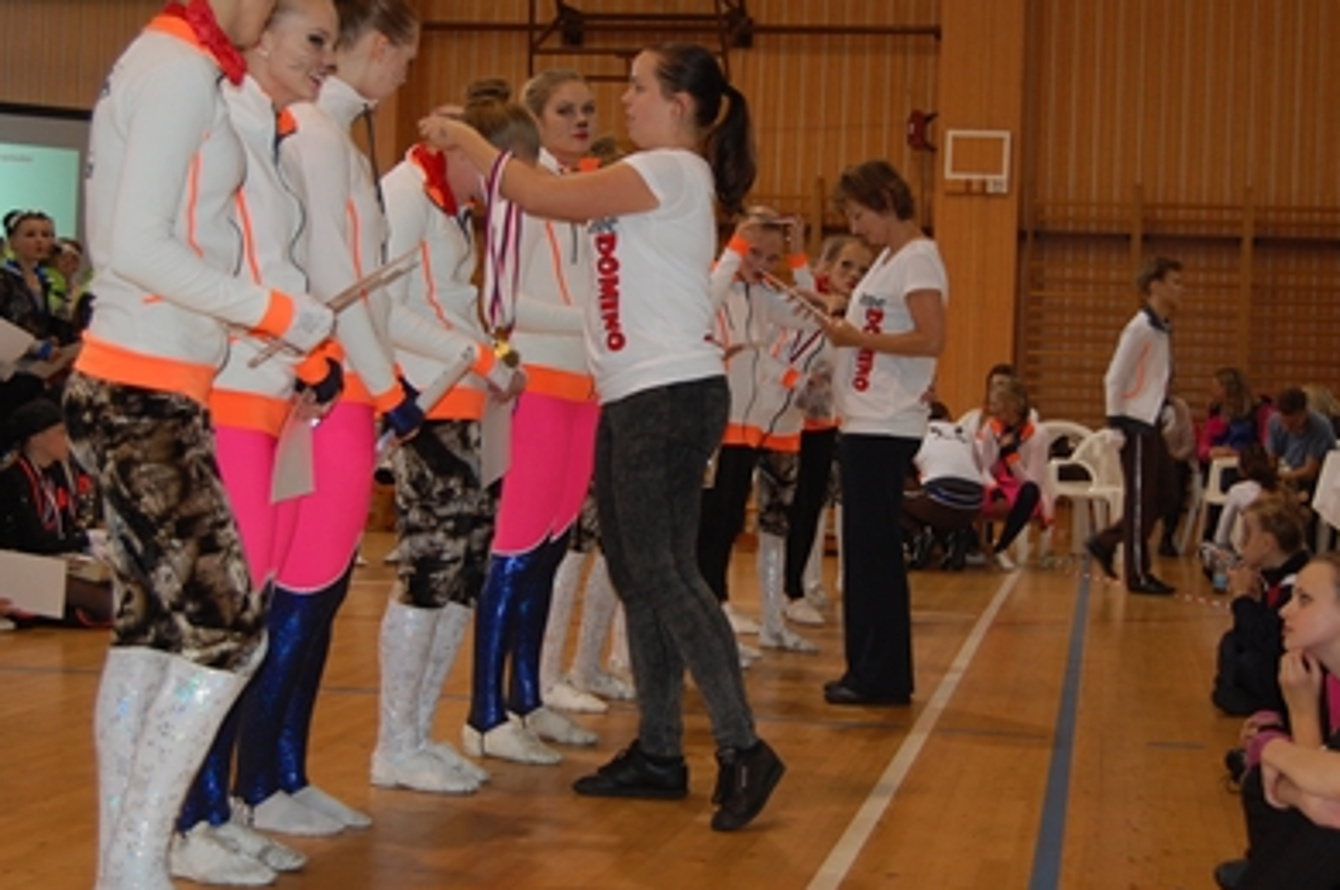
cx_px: 697
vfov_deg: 22.7
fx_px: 2217
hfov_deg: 33.6
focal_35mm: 60
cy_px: 385
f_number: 4.5
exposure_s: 1/60
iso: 400
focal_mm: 31
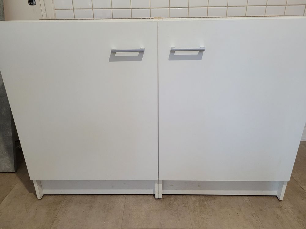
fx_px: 230
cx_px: 153
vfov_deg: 53.1
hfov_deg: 67.3
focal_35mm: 26
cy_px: 114
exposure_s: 1/50
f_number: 1.8
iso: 400
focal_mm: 5.4
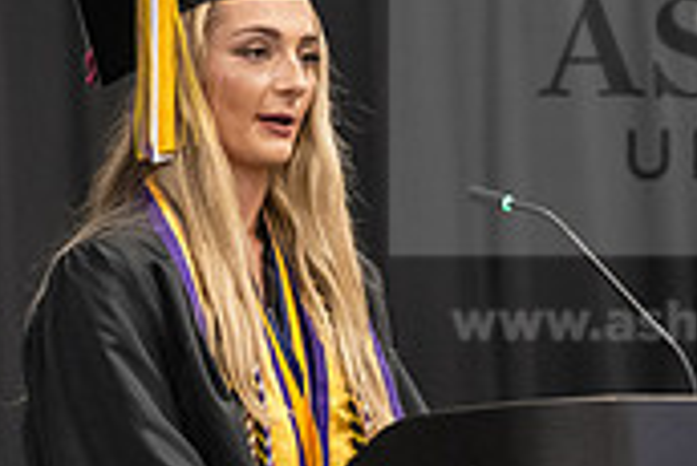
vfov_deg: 2.0
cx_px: 267
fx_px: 13060
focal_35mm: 674
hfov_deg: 3.1
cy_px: 407
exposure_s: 1/200
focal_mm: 200
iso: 3200
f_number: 3.2
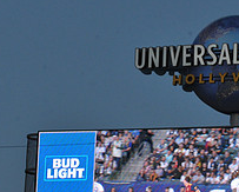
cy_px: 170
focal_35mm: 428
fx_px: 3032
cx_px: 239
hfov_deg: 4.5
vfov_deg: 3.6
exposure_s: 1/500
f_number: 11
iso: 1250
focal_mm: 160
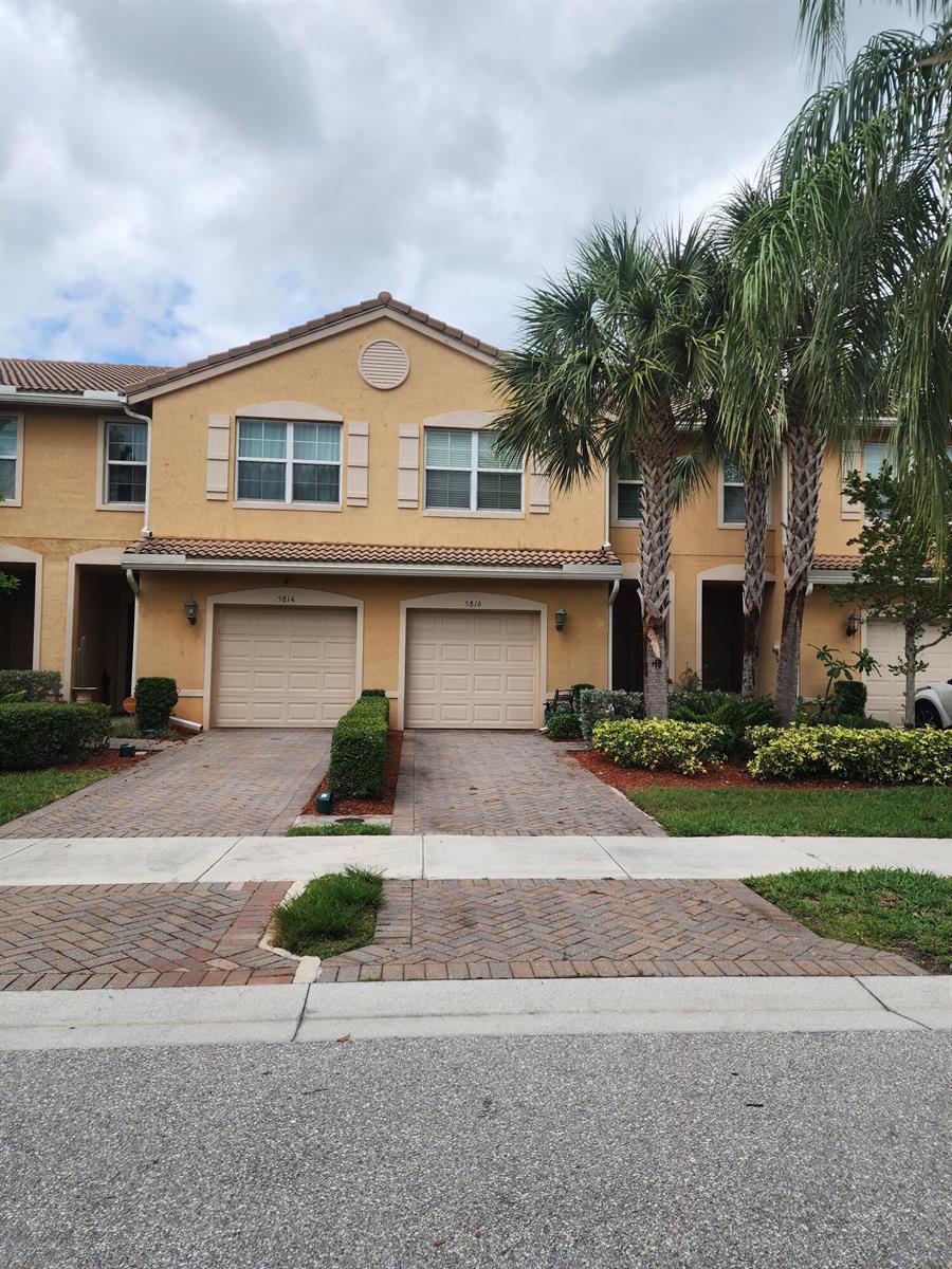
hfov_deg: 58.9
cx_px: 476
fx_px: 843
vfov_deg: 73.9
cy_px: 634
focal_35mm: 23
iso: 12
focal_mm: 6.4
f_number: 1.8
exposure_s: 1/769
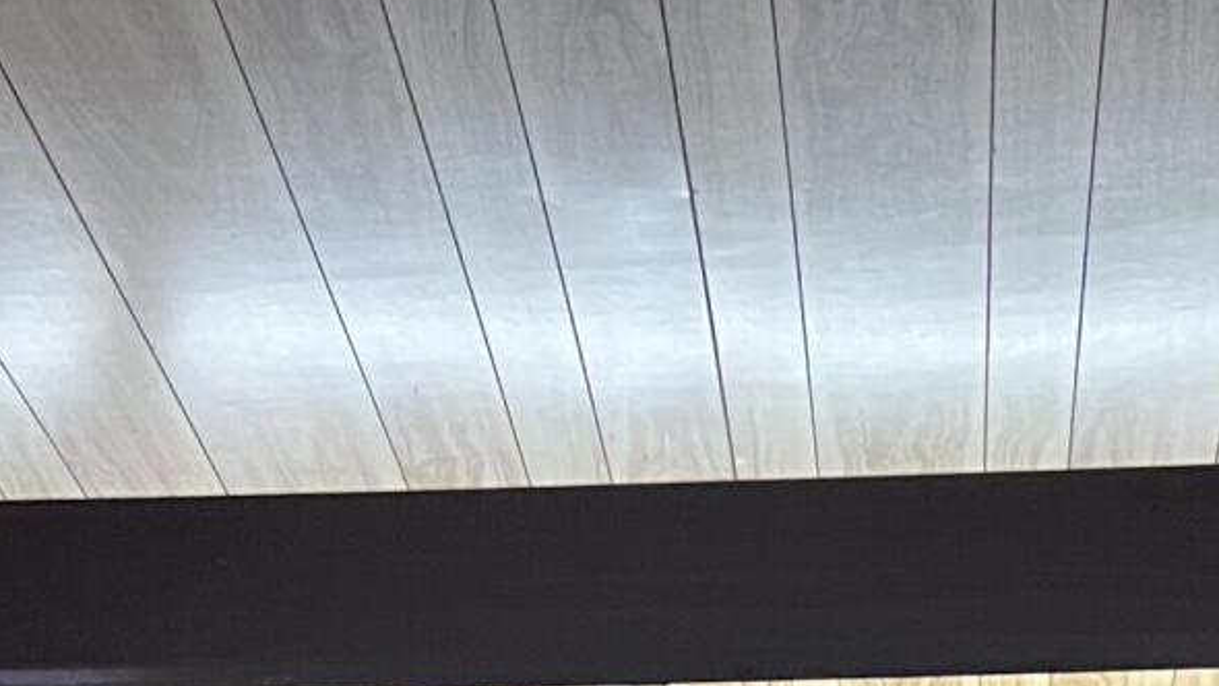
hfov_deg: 22.1
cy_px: 2000
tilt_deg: -0.4
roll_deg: +1.6
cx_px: 802
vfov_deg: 9.9
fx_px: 3103
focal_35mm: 96
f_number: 1.5
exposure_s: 1/60
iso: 250
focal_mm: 5.7
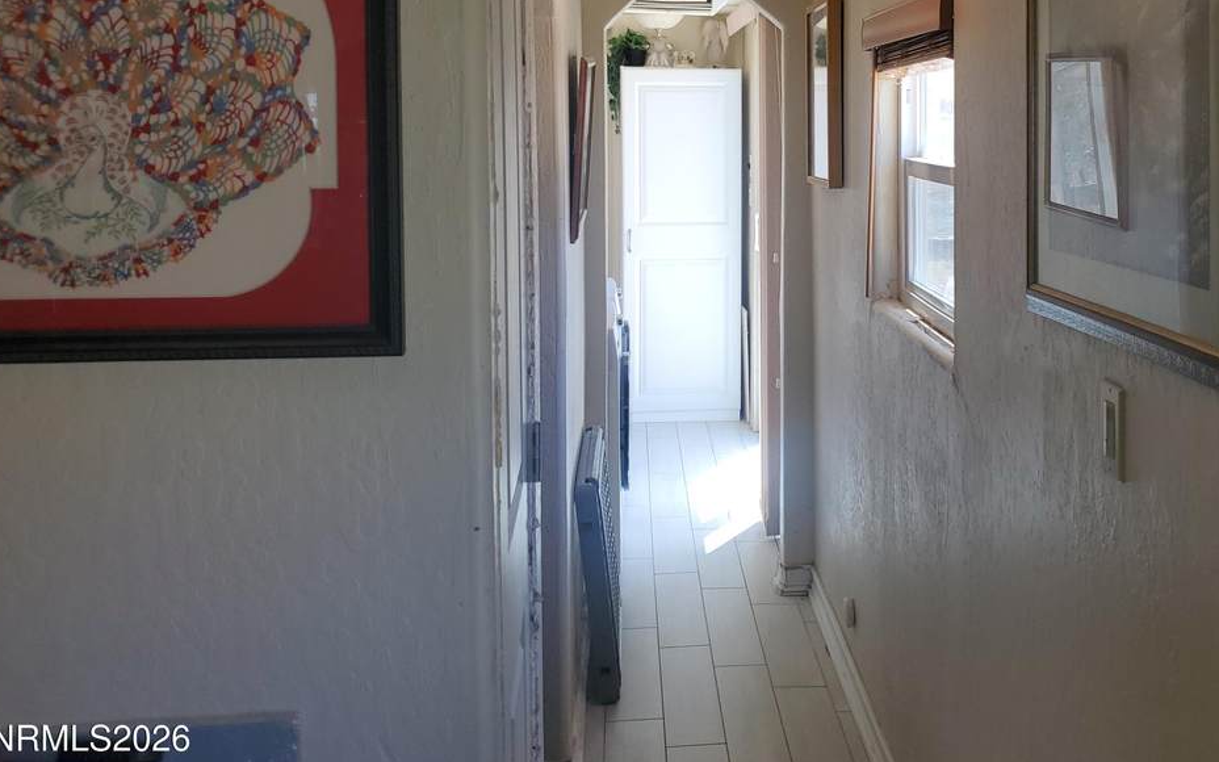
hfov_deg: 50.7
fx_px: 1262
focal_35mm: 38
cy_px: 166
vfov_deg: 32.8
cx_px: 801
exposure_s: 1/209
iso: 50
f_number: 1.5
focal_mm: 4.3
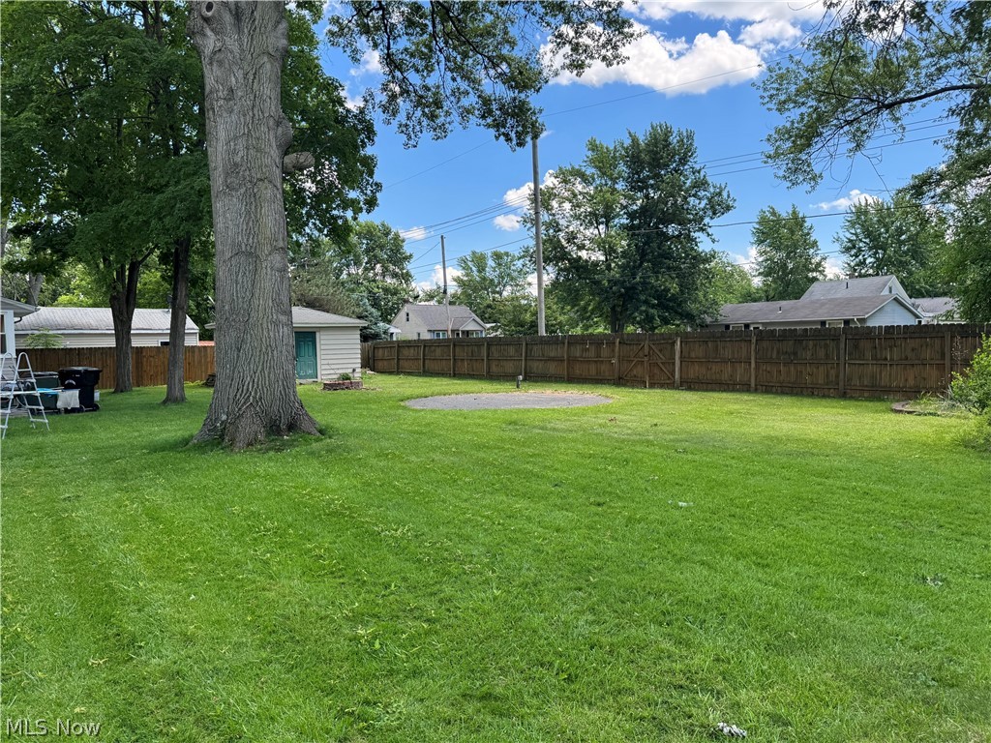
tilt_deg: -3.4
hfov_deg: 71.6
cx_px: 496
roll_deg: +1.0
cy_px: 372
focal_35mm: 24
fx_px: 687
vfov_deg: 56.8
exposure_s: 1/995
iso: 80
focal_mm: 6.76
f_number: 1.78
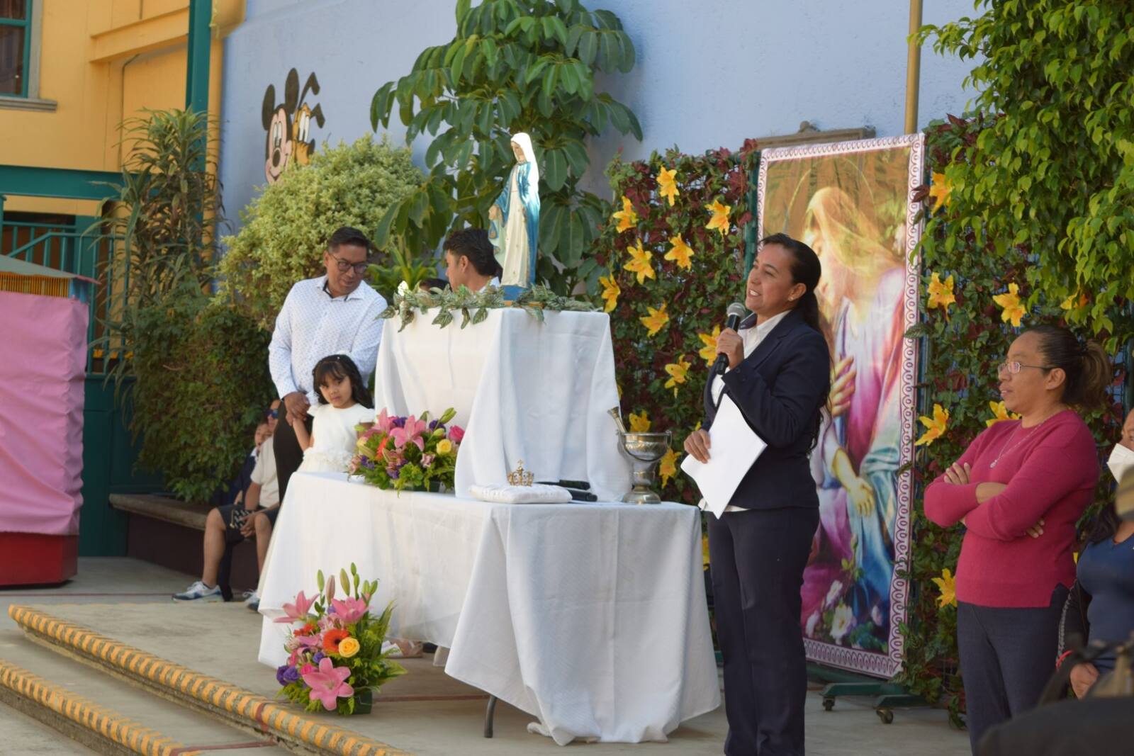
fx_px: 2599
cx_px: 567
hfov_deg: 24.6
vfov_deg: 16.6
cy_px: 378
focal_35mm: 82
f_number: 7.1
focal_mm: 55
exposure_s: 1/200
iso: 400
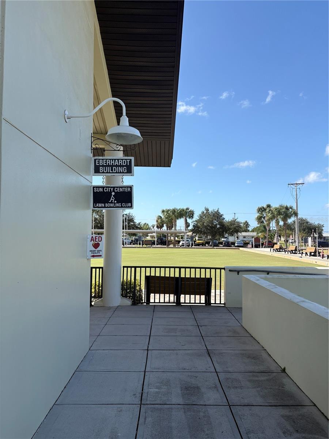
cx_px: 164
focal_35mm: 26
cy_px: 220
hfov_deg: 53.1
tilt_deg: +4.1
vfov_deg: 67.3
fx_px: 329
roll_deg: +0.1
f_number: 1.6
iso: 50
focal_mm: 5.96
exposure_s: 1/2364
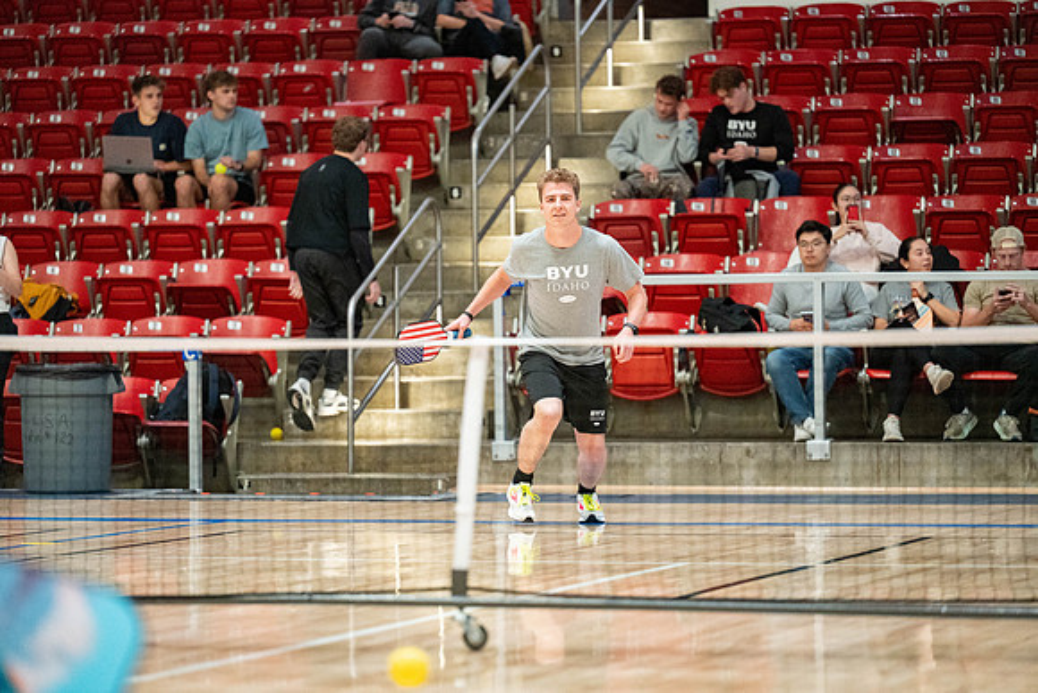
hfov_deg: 13.7
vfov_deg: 9.2
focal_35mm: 150
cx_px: 519
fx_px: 4326
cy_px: 346
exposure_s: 1/500
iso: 5000
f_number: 2.8
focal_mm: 150
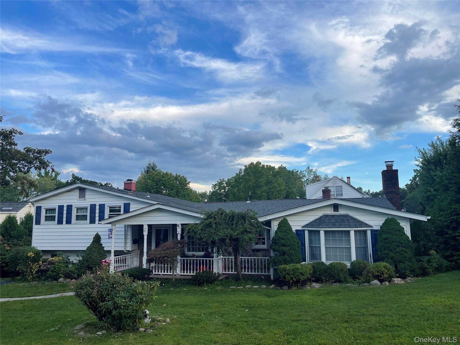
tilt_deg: +6.2
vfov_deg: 54.9
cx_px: 230
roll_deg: +0.1
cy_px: 172
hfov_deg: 69.4
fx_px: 332
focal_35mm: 25
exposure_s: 1/1087
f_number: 1.6
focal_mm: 5.1
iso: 32
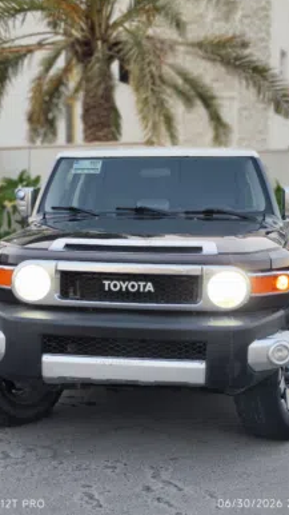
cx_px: 136
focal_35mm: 26
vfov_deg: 71.9
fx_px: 354
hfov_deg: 44.3
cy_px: 258
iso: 477
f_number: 1.69
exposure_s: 1/480
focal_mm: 7.01
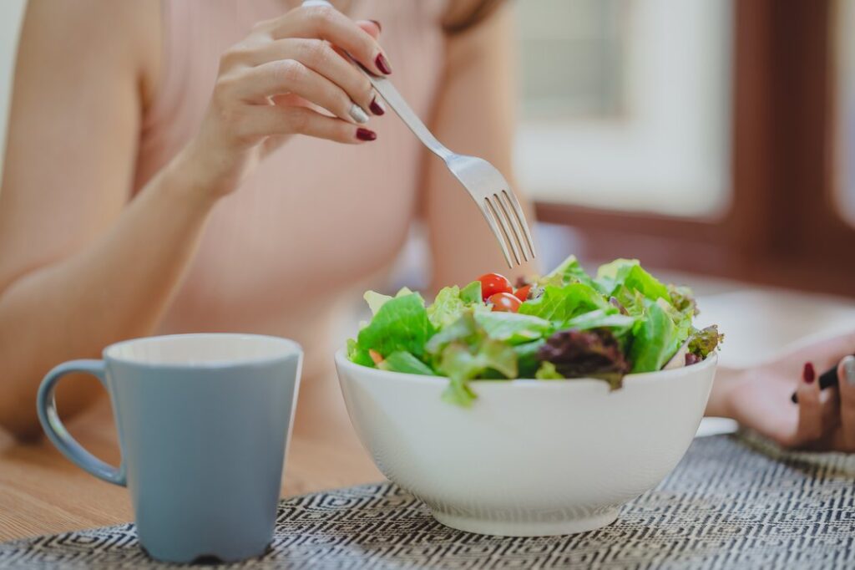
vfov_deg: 16.1
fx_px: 2018
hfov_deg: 23.9
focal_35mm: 85
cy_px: 285
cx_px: 428
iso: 200
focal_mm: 85
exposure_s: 1/80
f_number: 2
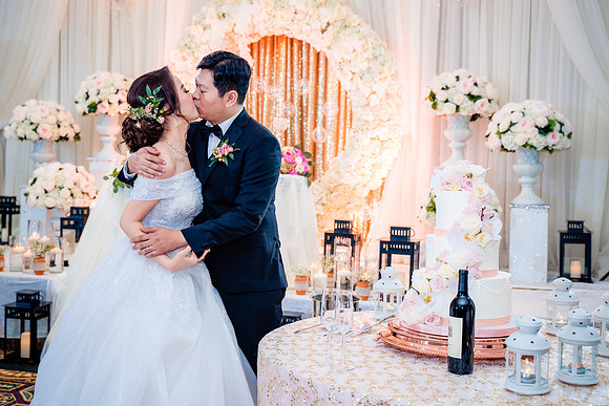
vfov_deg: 28.0
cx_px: 286
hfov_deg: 41.0
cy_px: 202
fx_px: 814
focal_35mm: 48
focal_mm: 44
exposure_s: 1/160
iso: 800
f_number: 3.5
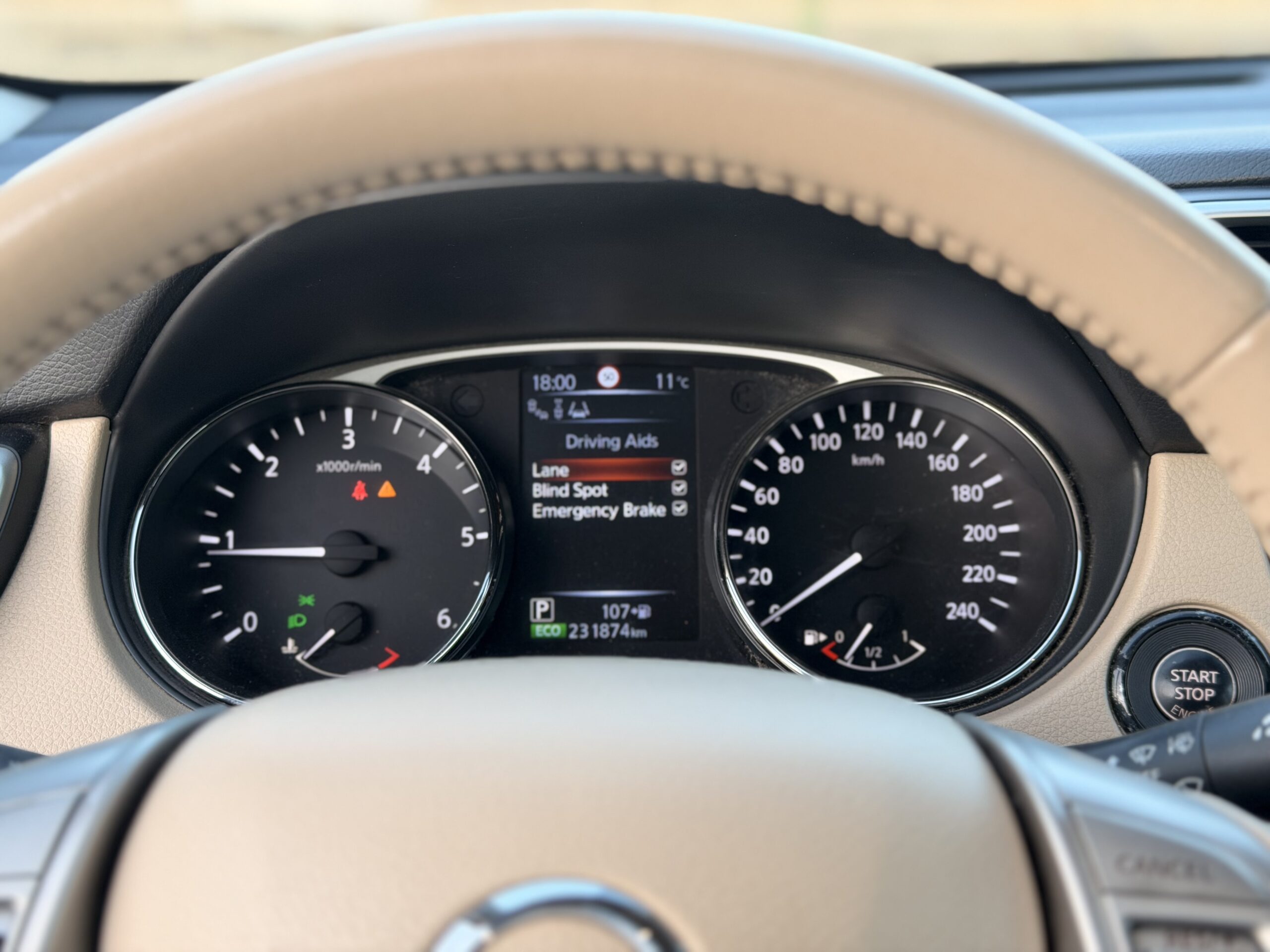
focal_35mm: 48
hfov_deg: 39.7
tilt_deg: -17.3
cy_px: 476
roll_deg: +0.3
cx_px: 635
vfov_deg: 30.3
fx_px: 1761
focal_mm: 6.76
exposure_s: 1/96
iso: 100
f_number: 1.78
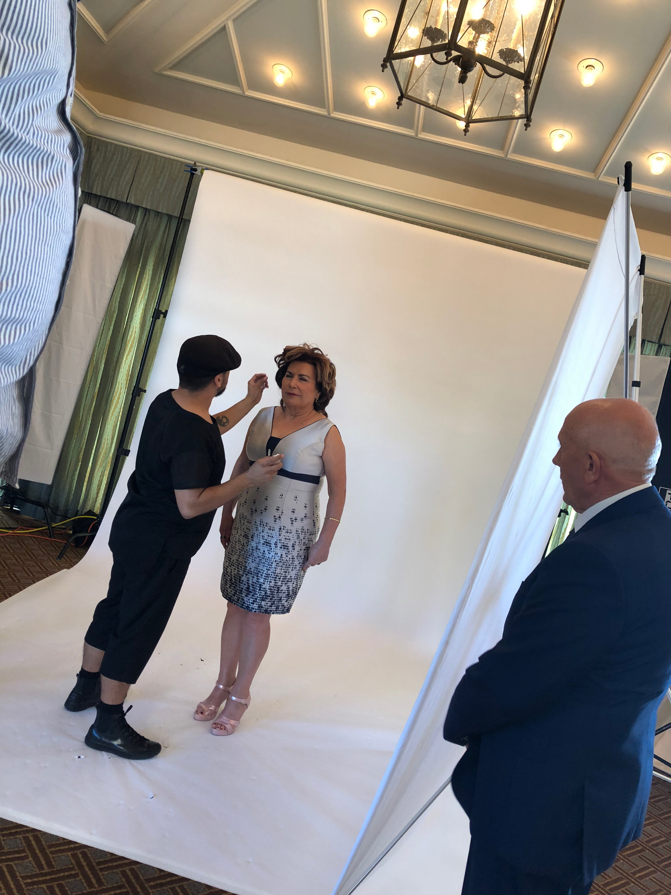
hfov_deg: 49.7
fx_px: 724
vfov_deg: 63.4
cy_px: 448
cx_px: 336
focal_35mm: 28
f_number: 1.8
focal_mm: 3.99
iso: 32
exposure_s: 1/24
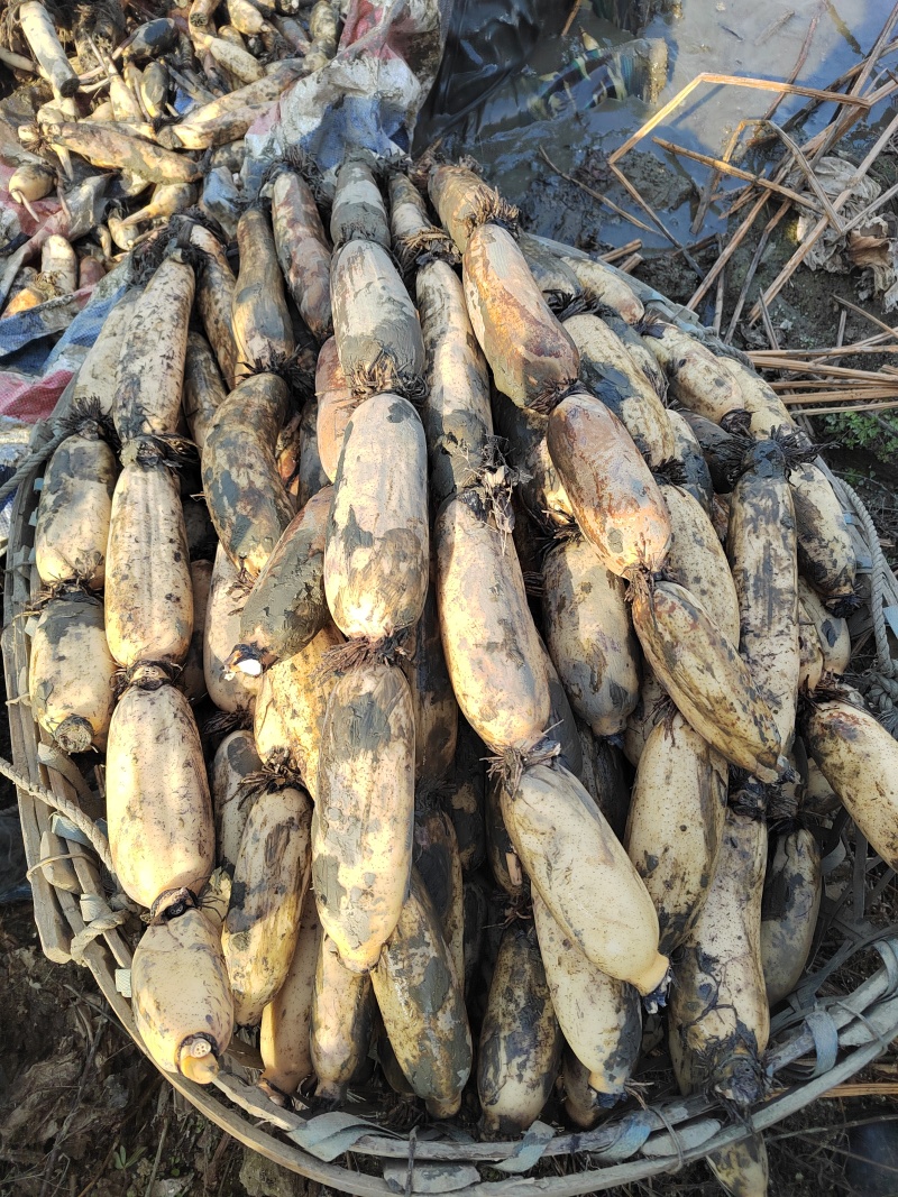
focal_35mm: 23
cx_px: 449
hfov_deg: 58.9
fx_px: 796
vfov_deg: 73.9
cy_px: 598
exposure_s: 1/744
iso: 350
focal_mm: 5.52
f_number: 1.9
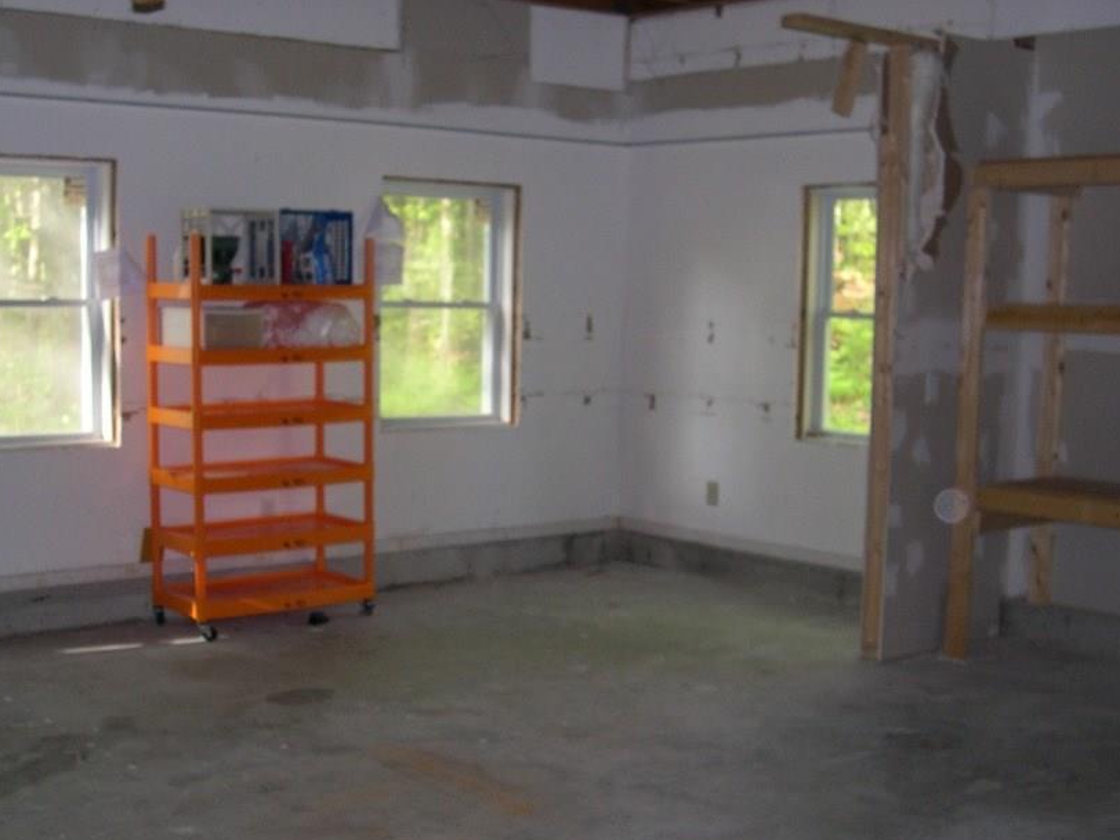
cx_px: 478
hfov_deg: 39.6
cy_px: 528
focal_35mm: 48
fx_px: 1553
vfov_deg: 30.1
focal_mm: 8
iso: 172
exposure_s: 1/60
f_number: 2.8
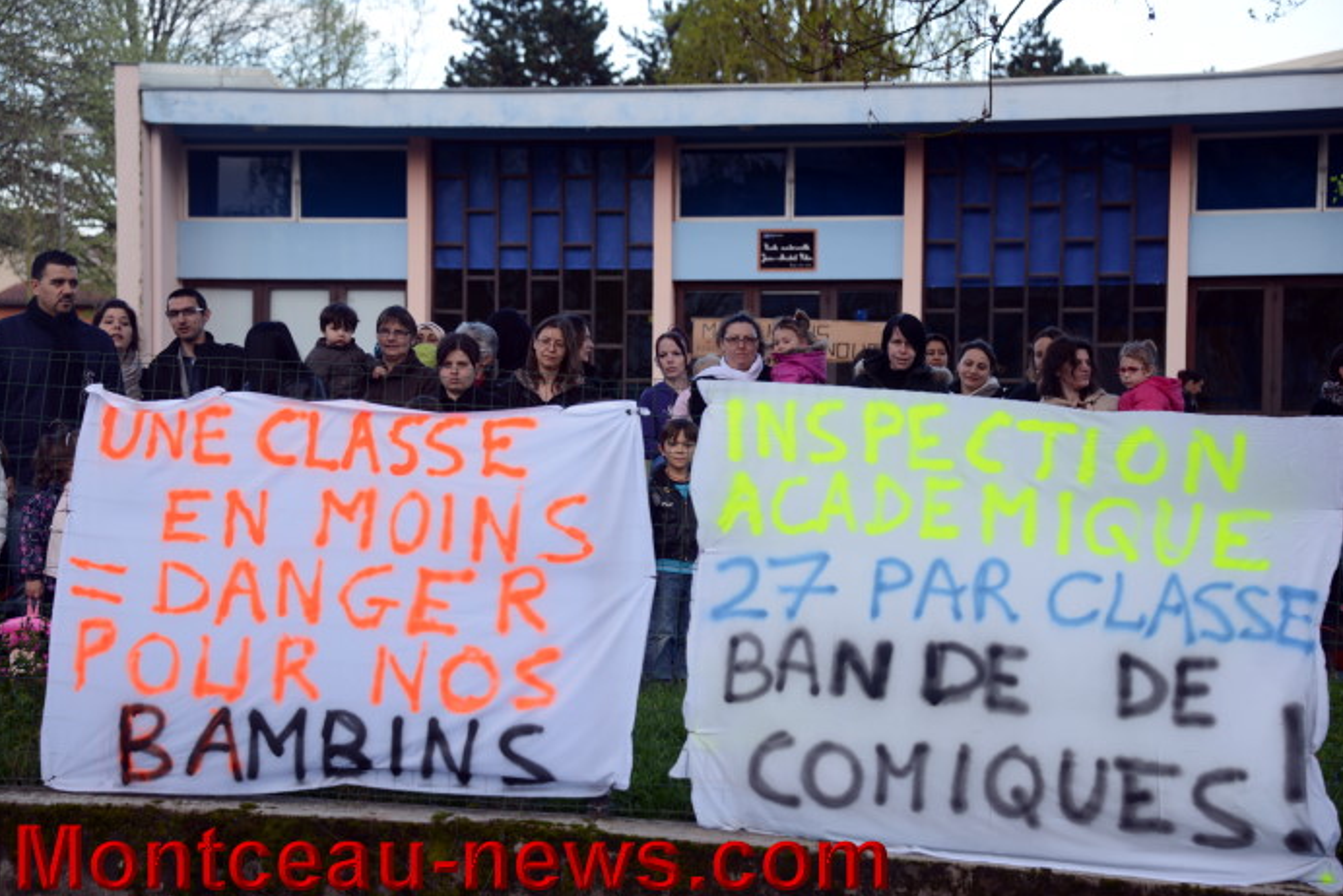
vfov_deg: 15.0
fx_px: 3396
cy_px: 449
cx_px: 668
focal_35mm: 91
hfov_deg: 22.4
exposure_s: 1/100
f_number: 5.3
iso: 140
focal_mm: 90
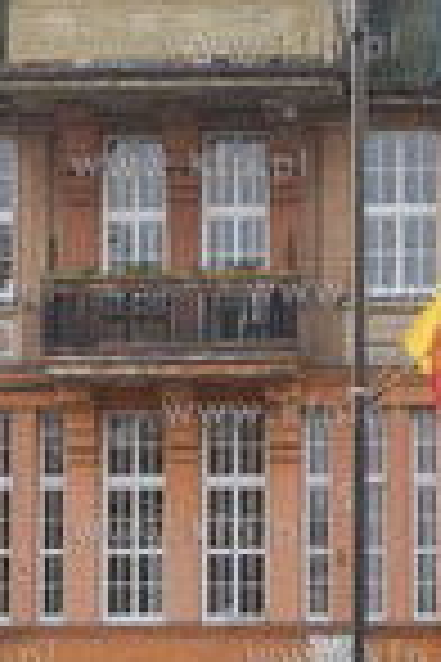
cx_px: 223
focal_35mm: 286
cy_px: 284
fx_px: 5255
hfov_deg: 4.8
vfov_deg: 7.2
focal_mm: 105
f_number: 4
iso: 400
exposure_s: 1/320
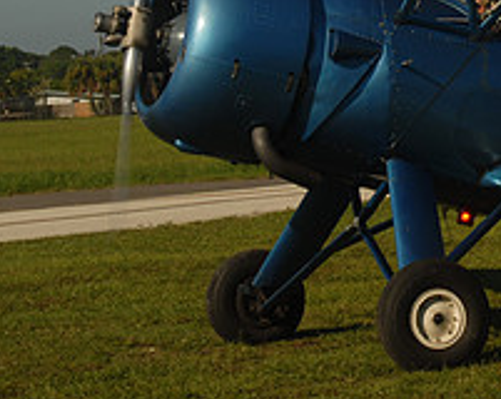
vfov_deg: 8.4
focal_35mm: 183
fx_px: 2714
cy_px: 17
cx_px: 479
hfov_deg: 10.5
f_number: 11
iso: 100
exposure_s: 1/250
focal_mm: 45
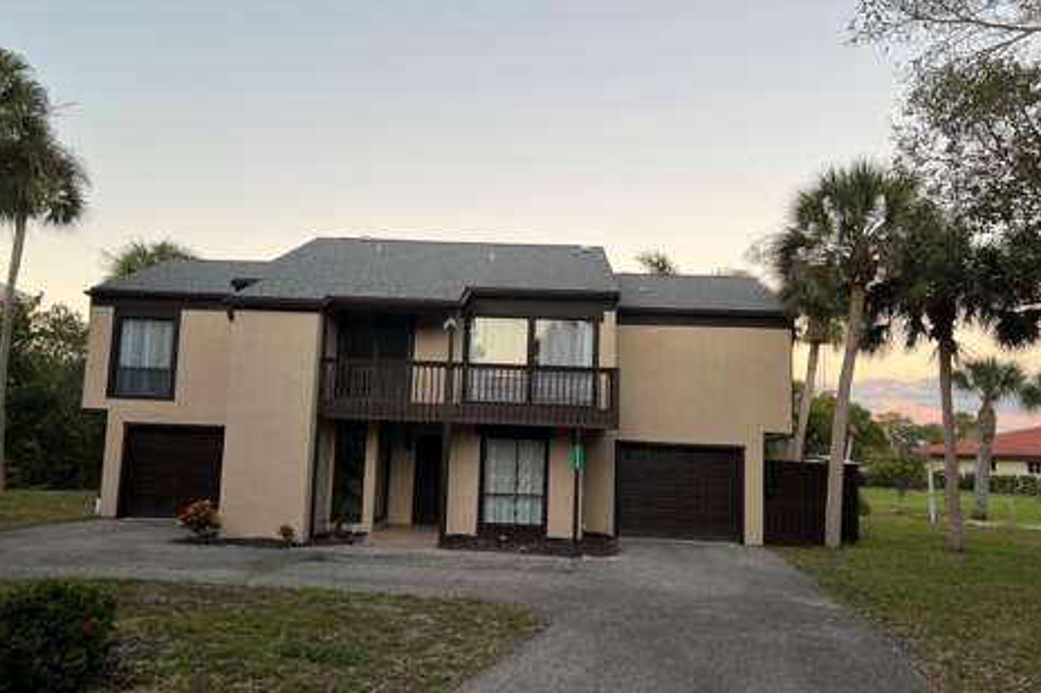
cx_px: 514
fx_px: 809
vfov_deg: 46.4
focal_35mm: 28
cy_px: 361
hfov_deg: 65.5
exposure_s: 1/121
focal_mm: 5.7
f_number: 1.5
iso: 40
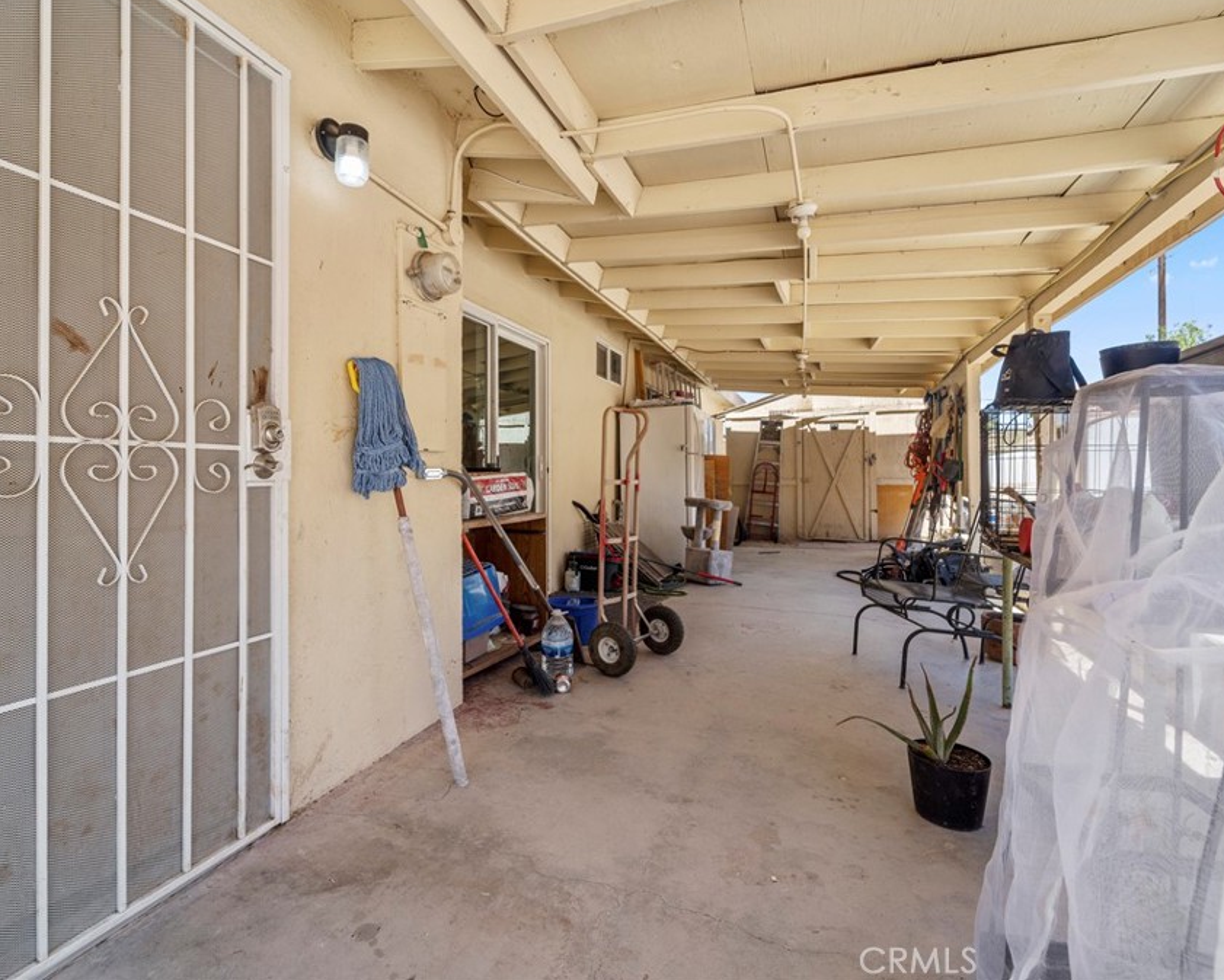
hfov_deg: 92.8
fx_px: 580
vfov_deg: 80.4
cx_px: 547
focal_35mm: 16
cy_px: 484
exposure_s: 1/100
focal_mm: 14
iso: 400
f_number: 9
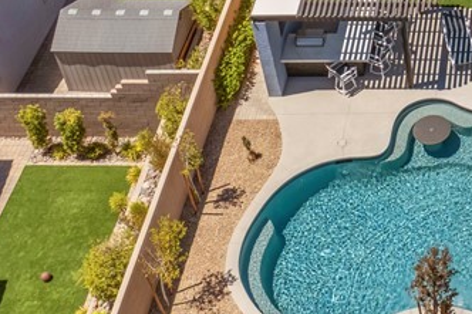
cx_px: 557
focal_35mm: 77
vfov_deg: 16.5
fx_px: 1009
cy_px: -118
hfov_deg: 24.1
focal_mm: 12.29
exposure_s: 1/240
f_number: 2.8
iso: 100
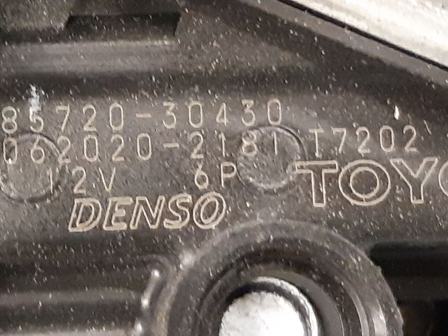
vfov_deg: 26.3
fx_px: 712
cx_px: 126
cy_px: 90
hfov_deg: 34.4
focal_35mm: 55
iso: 500
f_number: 1.7
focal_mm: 3.93
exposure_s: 1/25
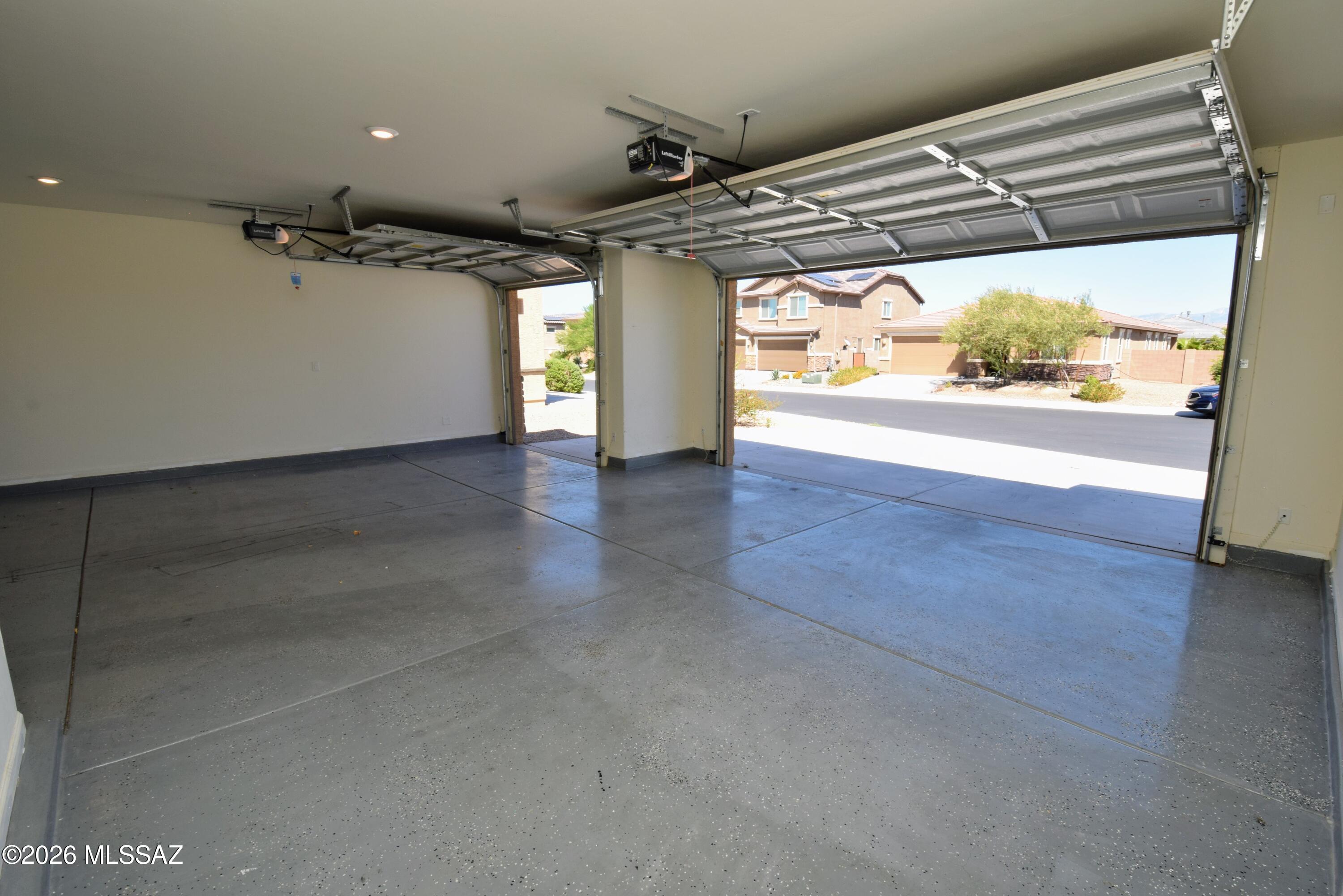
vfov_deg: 77.3
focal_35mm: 15
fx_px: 560
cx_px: 672
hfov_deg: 100.4
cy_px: 448
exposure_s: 1/200
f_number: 13
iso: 400
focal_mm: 10
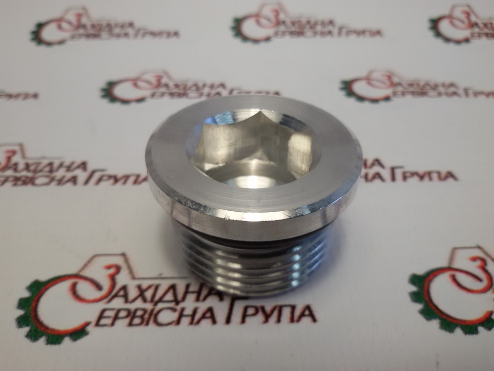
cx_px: 247
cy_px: 186
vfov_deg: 45.4
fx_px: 442
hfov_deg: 58.4
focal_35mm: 31
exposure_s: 1/100
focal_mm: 2.93
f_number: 2.4
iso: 50
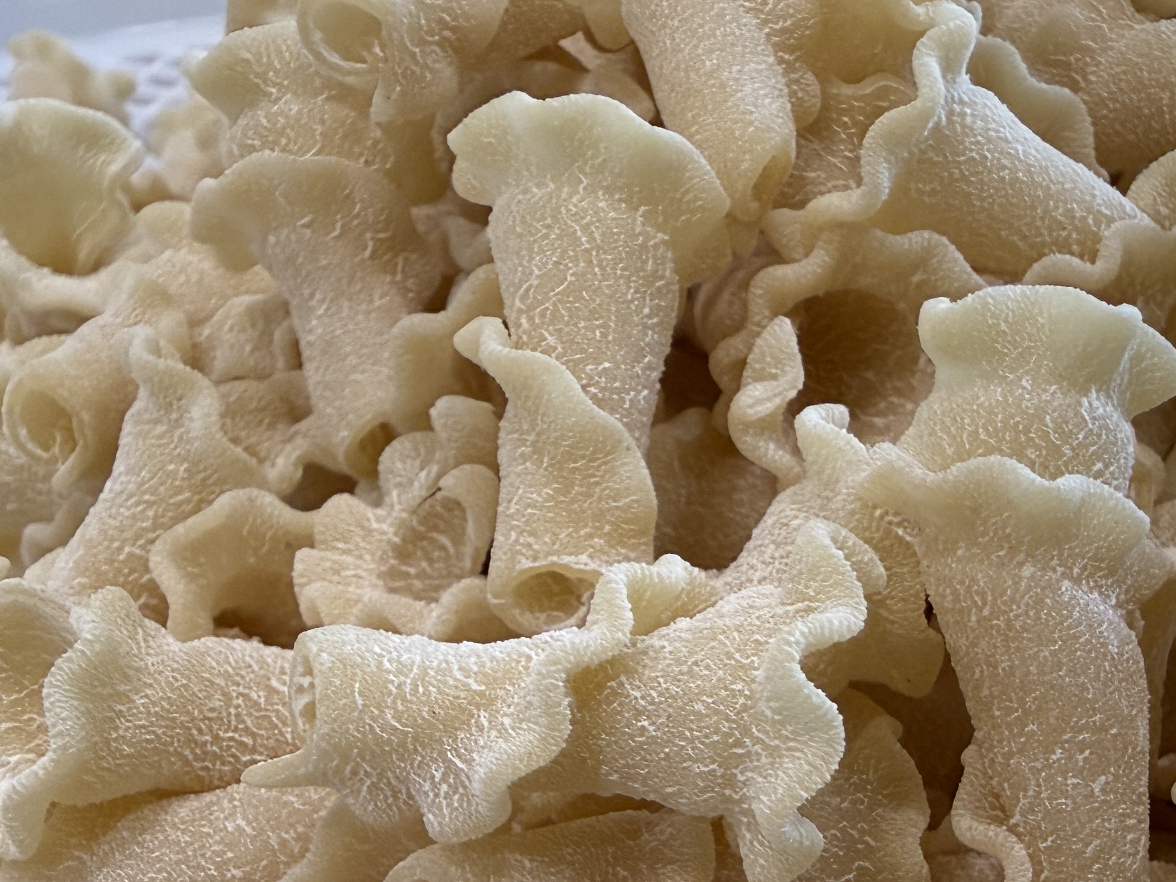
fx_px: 1563
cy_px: 800
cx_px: 886
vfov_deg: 30.1
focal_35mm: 46
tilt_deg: -43.8
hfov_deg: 40.1
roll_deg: -4.7
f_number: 2.2
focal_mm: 2.22
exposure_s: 1/120
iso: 160
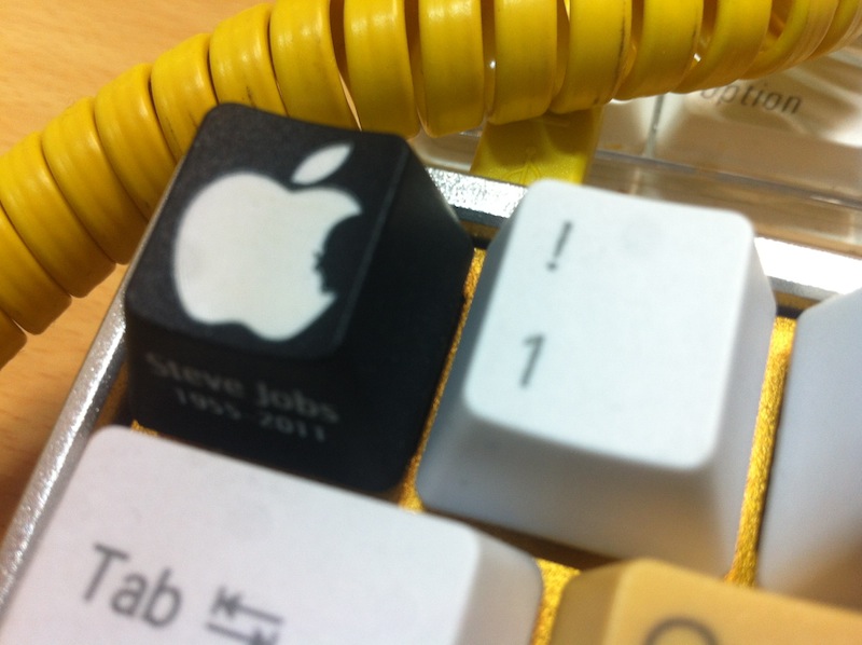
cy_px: 322
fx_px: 871
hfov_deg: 52.7
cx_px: 431
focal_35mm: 35
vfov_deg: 40.6
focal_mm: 3.85
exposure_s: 1/15
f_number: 2.8
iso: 80
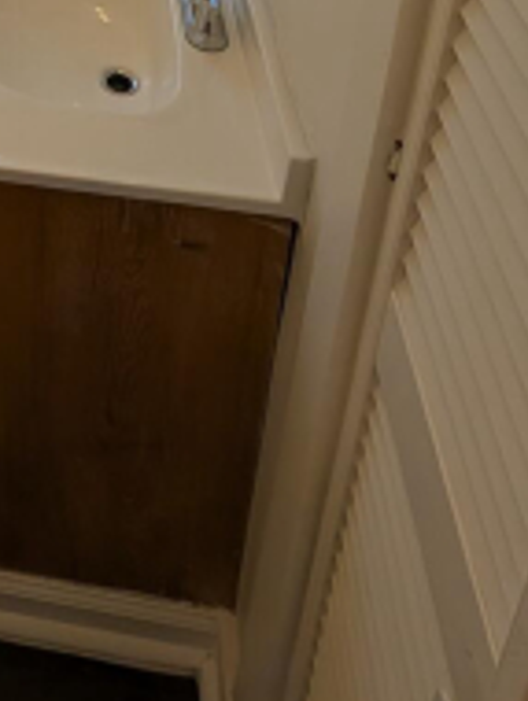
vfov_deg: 29.2
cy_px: -332
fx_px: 852
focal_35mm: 42
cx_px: -59
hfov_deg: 30.6
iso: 36
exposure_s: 1/164
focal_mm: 2.02
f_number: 1.7
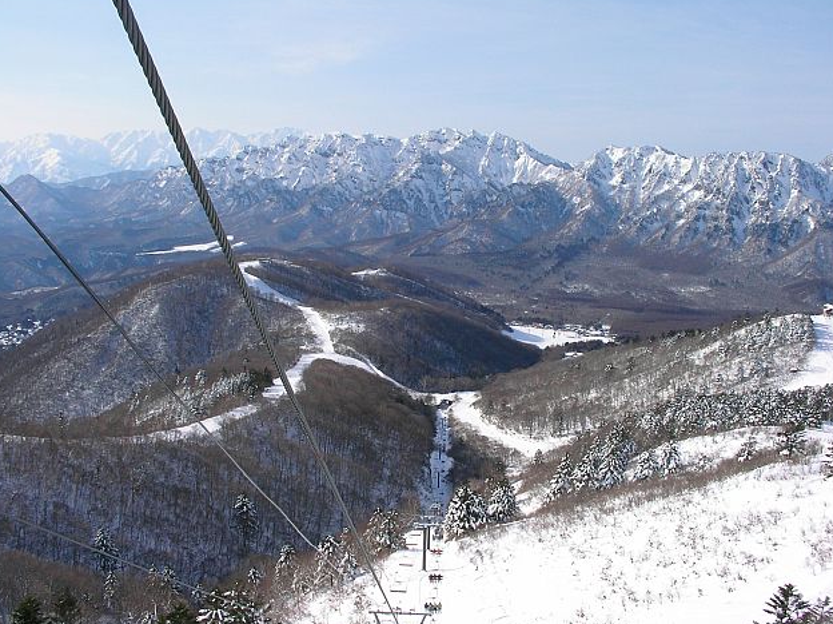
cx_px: 421
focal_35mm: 39
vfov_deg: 36.8
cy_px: 308
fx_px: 938
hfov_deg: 47.9
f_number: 6.7
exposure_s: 1/291
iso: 50
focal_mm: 5.8
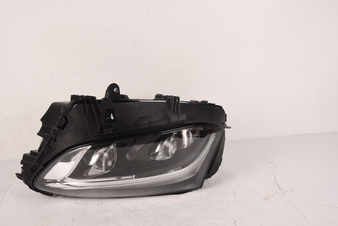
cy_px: 113
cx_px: 169
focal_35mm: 44
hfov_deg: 44.5
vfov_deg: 30.5
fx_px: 413
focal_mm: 44
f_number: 13
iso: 100
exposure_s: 1/80
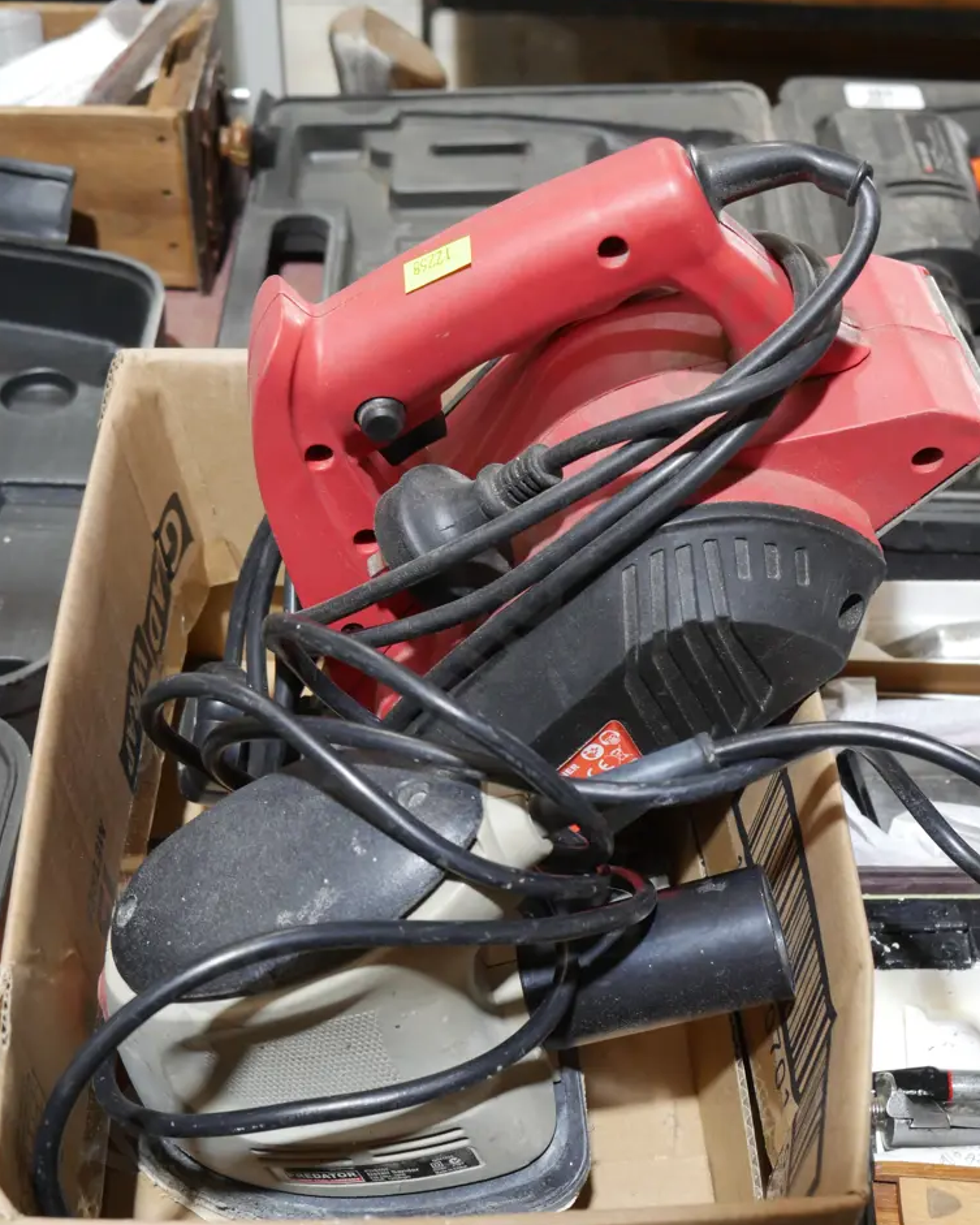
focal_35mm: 51
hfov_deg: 29.7
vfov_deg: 36.6
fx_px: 1849
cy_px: 639
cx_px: 498
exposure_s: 1/60
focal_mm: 24
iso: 1250
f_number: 5.6
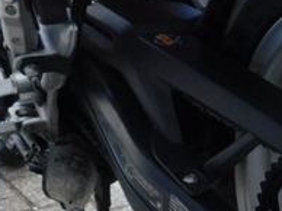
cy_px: 247
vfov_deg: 14.5
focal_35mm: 99
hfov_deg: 17.8
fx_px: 806
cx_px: 424
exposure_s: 1/125
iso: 125
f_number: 3.2
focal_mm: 5.3
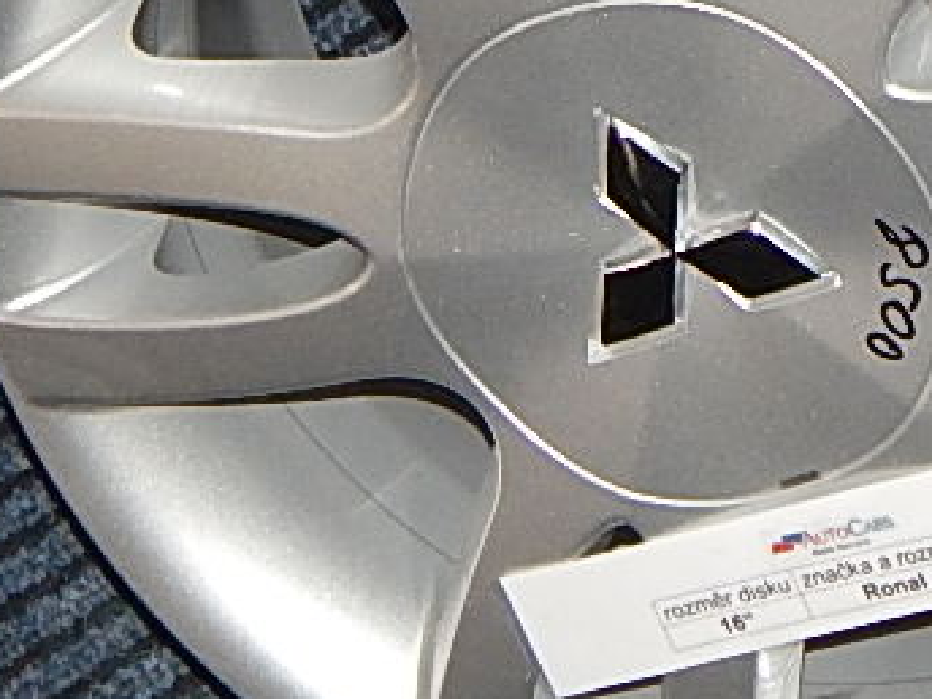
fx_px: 3877
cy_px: -723
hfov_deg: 13.4
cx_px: 1089
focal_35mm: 144
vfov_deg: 9.6
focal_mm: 5.6
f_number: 3.2
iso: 200
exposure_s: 1/30
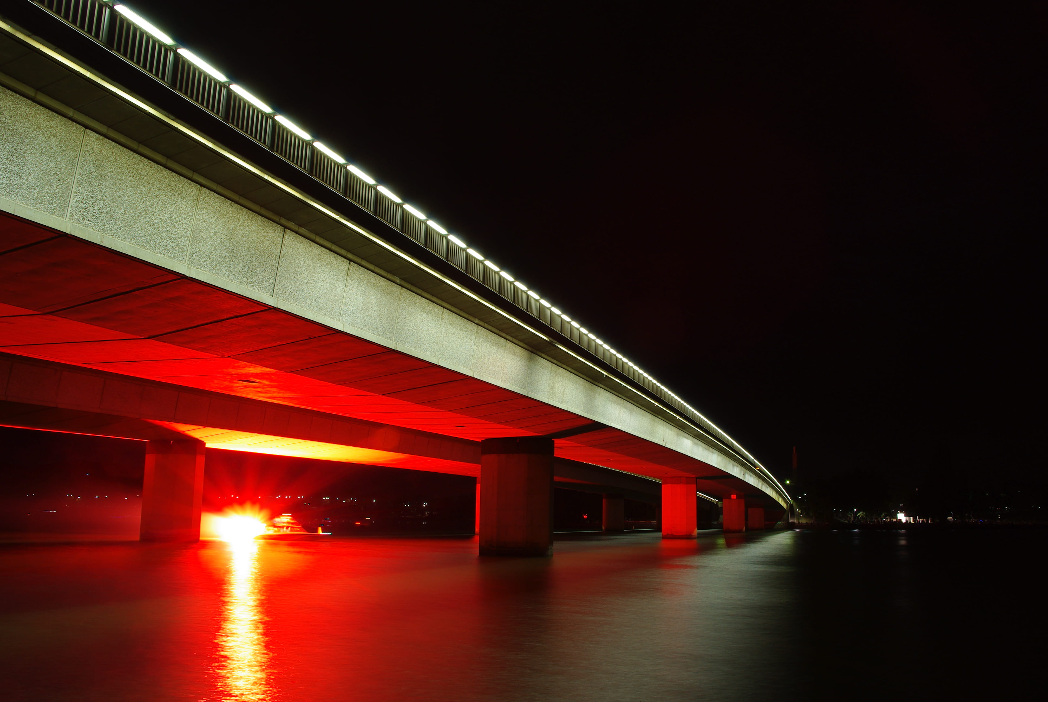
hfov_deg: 61.9
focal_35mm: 30
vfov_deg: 43.7
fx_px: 874
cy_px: 351
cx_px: 524
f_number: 13
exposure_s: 8
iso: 100
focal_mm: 20
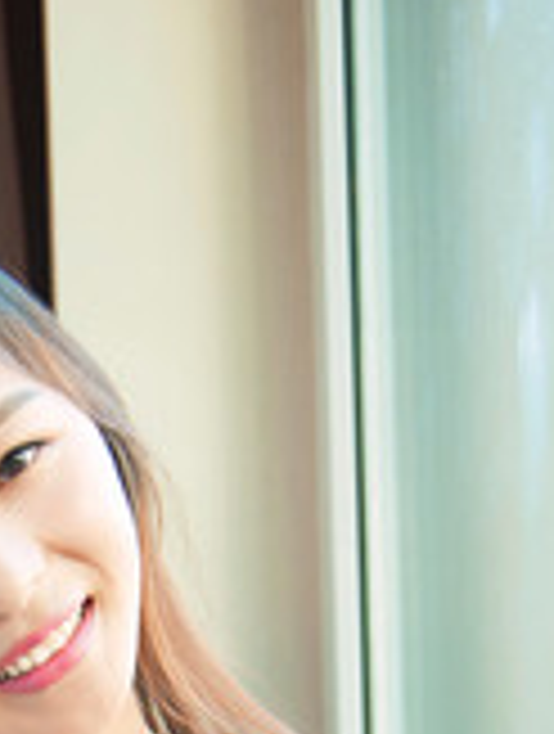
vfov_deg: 13.6
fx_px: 2721
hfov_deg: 11.5
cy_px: 1346
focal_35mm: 128
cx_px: -23
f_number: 3.2
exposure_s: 1/125
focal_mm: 34
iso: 800
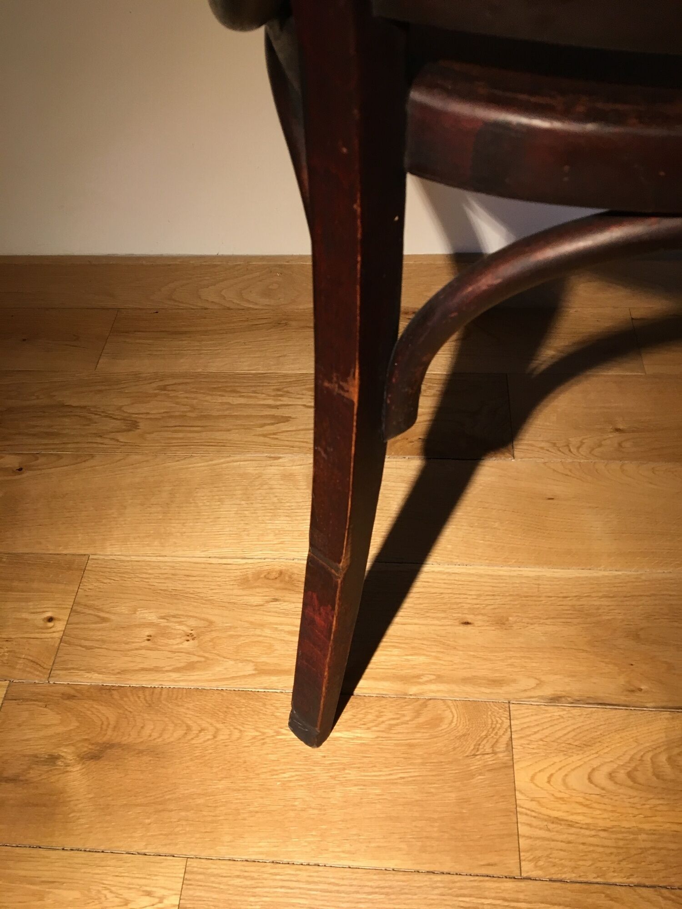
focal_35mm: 29
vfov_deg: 61.7
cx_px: 341
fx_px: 762
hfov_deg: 48.2
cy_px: 454
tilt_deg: -50.4
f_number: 2.2
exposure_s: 1/33
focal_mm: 4.15
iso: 100
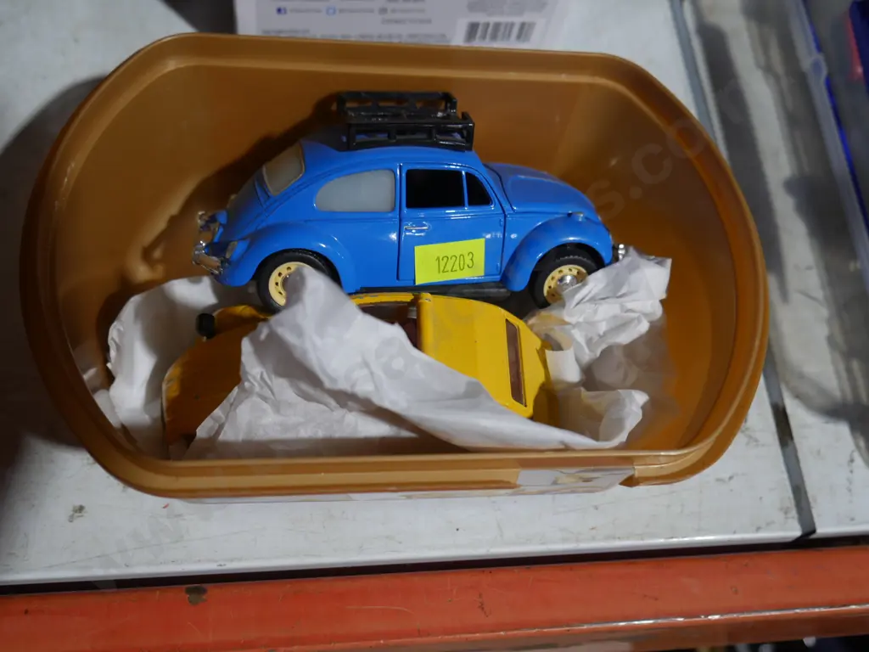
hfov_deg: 49.0
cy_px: 326
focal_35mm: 38
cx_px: 434
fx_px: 954
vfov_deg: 37.7
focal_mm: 19
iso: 400
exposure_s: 1/60
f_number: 4.1
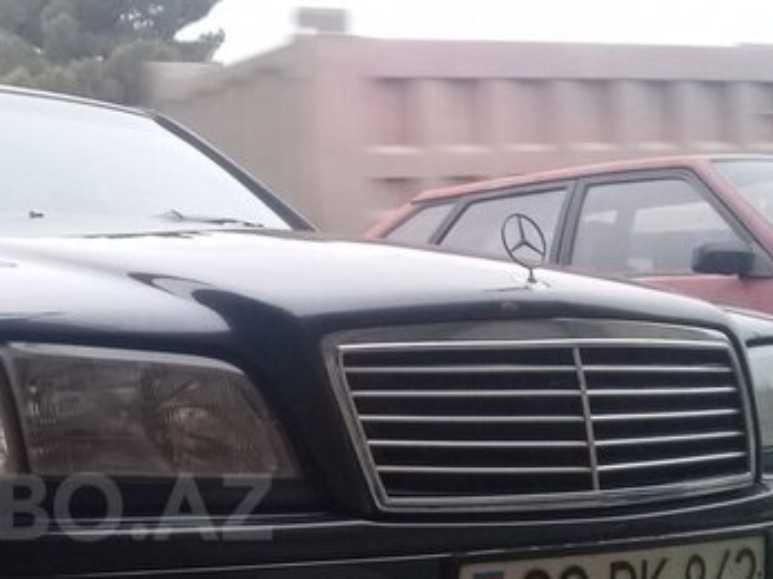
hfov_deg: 30.9
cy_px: 507
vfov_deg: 24.2
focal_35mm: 59
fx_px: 1317
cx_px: 45
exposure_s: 1/33
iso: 100
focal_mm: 3.3
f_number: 2.2
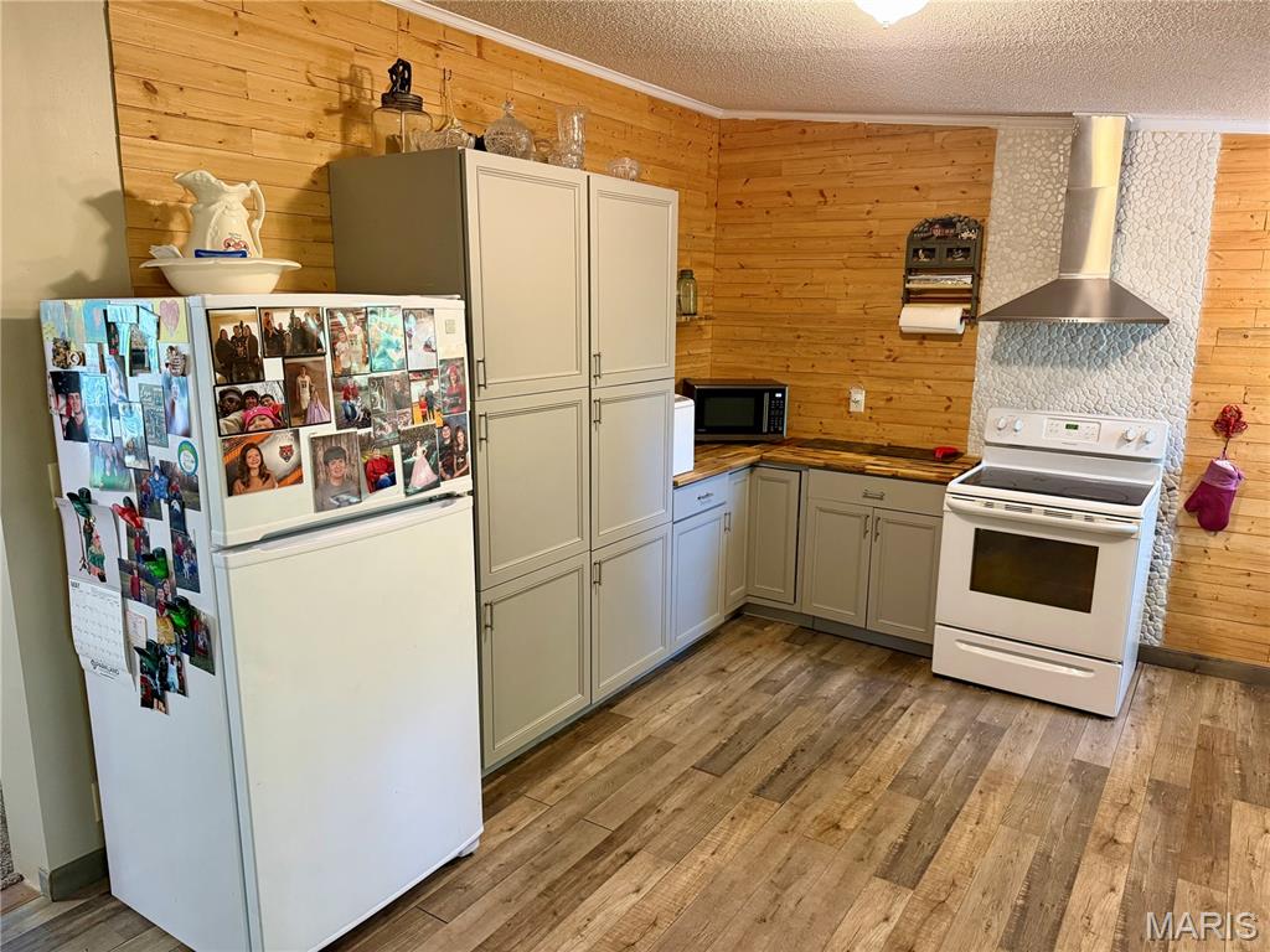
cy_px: 476
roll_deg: -0.4
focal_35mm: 24
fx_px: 881
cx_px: 635
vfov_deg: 56.8
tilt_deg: -11.3
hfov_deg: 71.6
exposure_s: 1/60
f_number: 1.78
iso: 400
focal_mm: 6.76
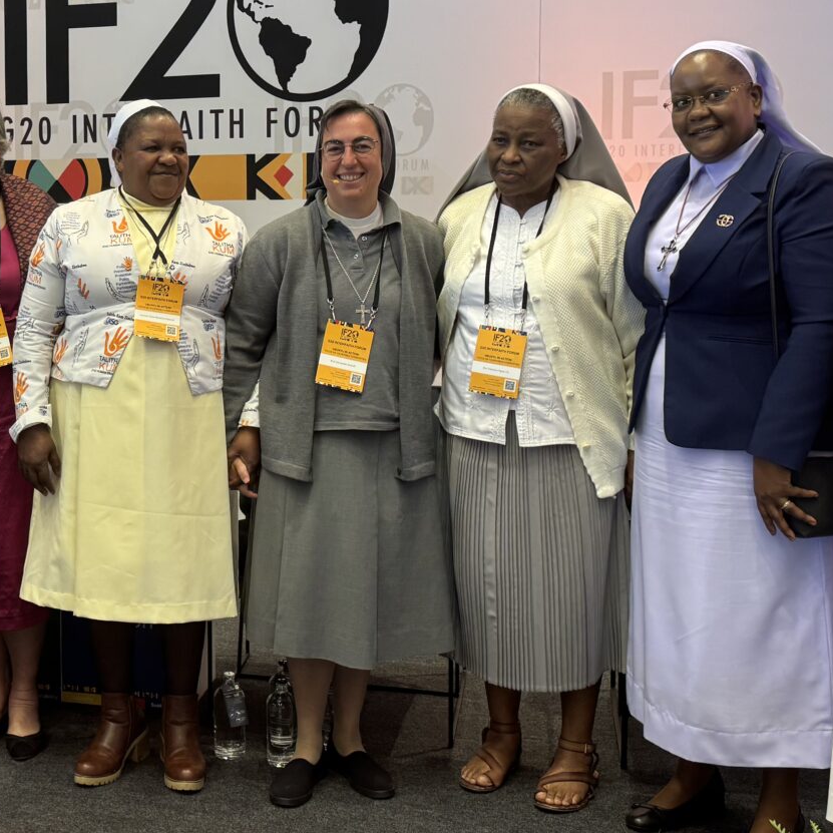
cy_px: 304
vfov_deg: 34.5
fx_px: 1334
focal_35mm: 49
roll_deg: +0.4
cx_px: 129
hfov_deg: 33.3
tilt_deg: -2.7
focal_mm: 6.76
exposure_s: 1/100
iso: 200
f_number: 1.78
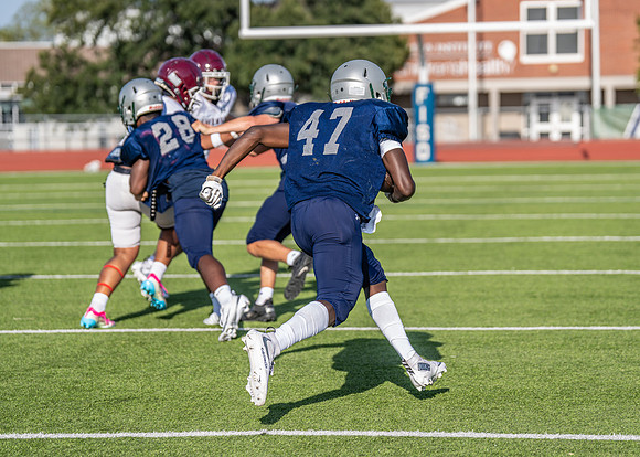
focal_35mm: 131
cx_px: 355
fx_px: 2389
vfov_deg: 10.9
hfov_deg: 15.3
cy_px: 212
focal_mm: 114
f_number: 2.8
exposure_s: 1/2000
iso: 160
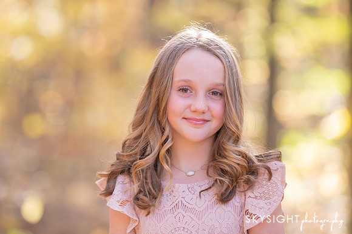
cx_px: 152
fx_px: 1920
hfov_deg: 10.5
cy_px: 109
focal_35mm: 196
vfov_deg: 7.0
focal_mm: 170
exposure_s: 1/250
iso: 640
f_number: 3.2
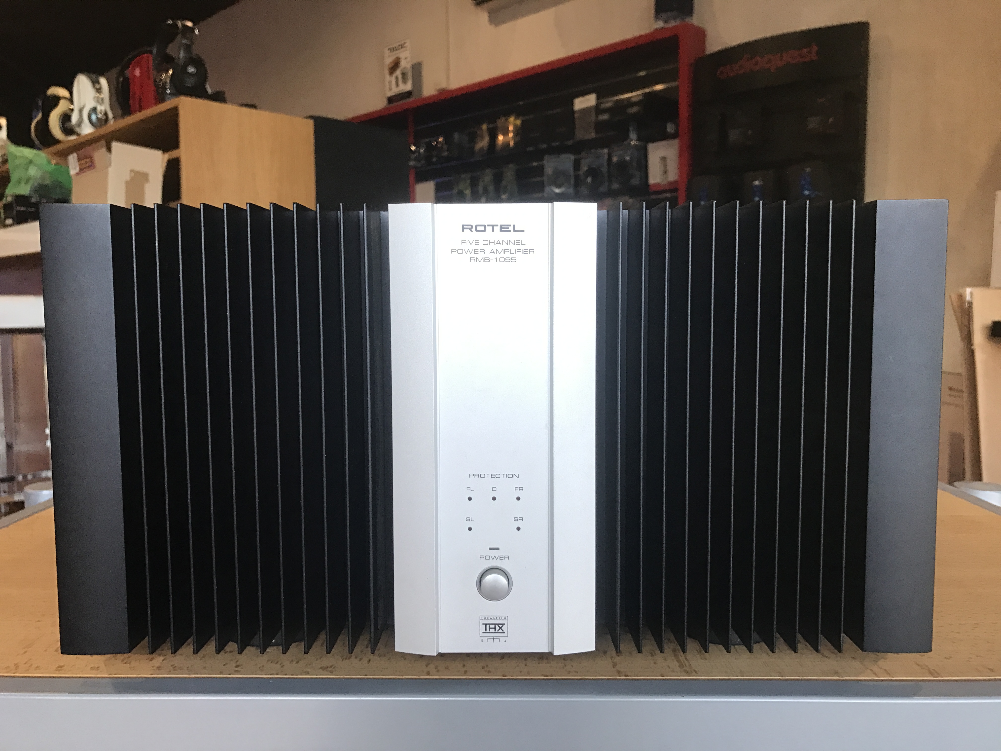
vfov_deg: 49.7
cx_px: 500
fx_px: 810
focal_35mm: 28
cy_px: 376
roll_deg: +0.6
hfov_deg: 63.4
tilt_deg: -4.8
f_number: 1.8
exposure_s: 1/33
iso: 40
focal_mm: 3.99
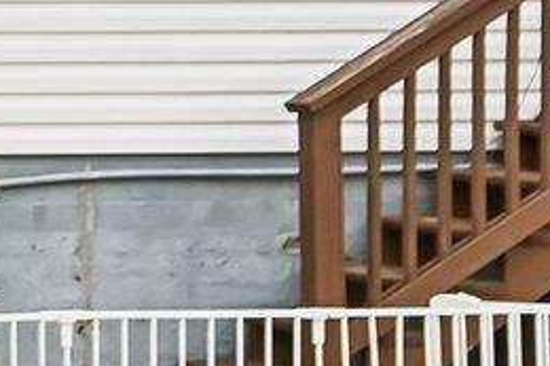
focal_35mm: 146
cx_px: -165
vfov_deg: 8.5
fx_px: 2228
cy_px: -553
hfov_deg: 13.6
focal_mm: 18.5
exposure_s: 1/3000
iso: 400
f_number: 4
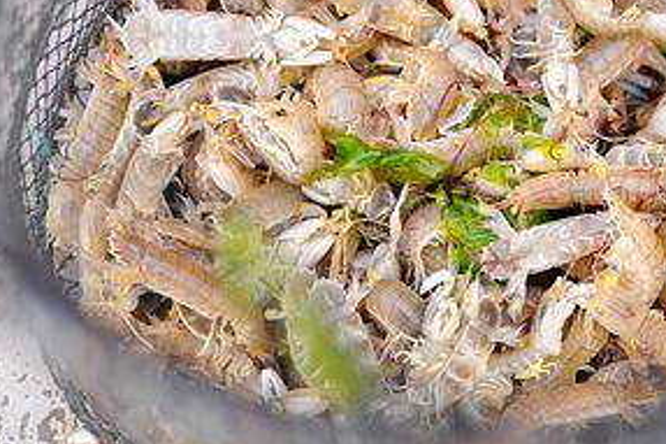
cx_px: 471
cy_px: -5
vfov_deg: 9.3
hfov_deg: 13.9
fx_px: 2718
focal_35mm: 147
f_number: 2.8
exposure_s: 1/800
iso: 320
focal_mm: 66
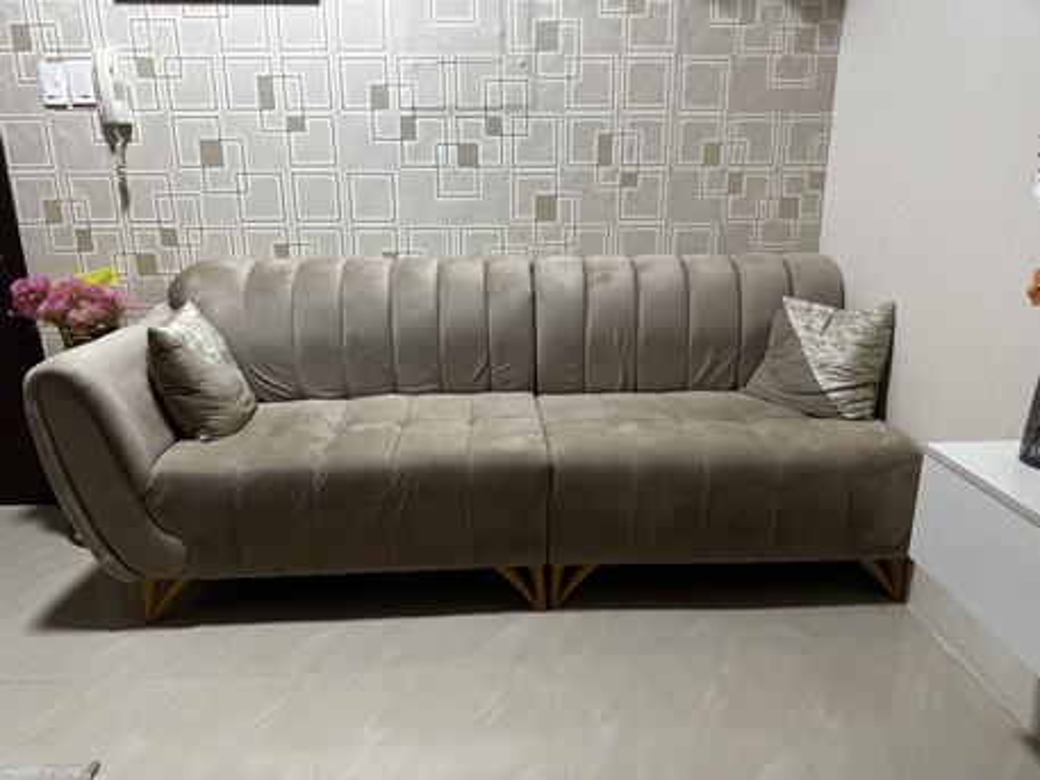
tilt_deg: -16.8
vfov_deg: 56.8
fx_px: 721
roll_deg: +0.6
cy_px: 390
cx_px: 520
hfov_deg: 71.6
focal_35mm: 24
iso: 400
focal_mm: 6.76
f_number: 1.78
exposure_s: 1/60
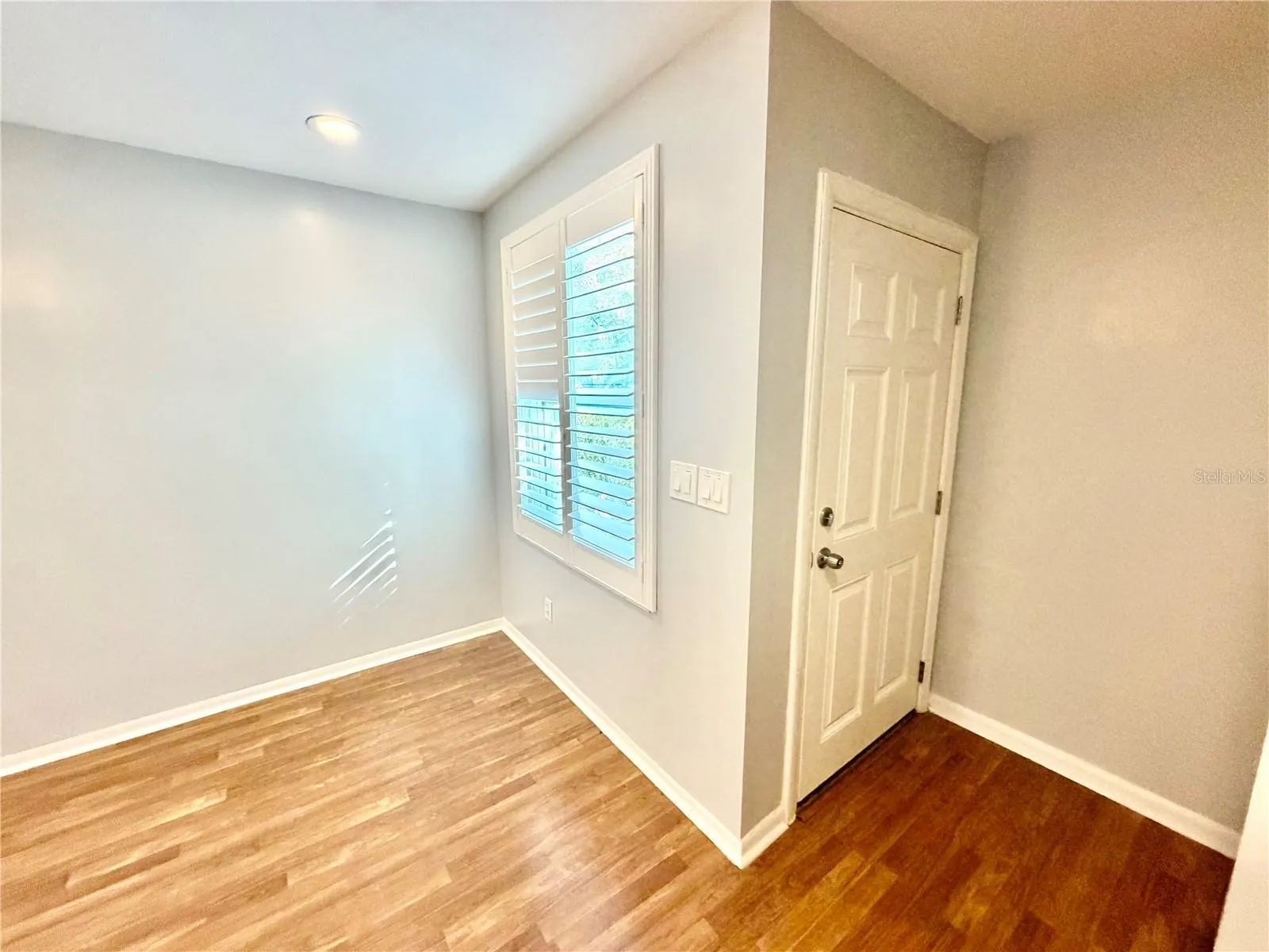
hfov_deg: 102.1
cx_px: 634
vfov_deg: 85.7
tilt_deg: -10.5
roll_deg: -0.6
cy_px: 476
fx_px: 513
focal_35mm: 14
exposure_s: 1/60
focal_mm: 2.22
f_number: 2.2
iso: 320
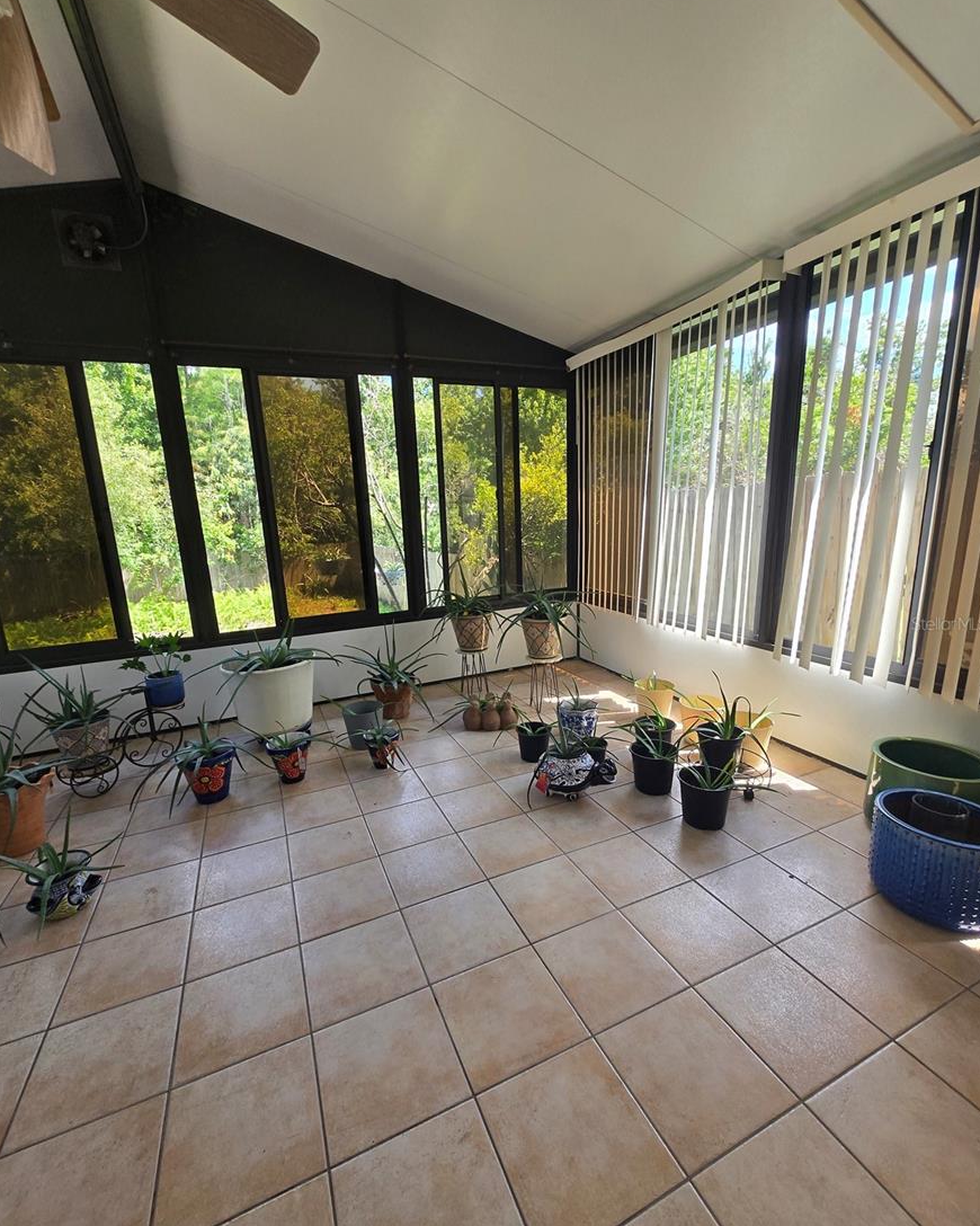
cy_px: 623
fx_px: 508
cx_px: 484
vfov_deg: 100.7
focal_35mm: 14
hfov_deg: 88.0
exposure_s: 1/120
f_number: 2.2
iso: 40
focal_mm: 1.7
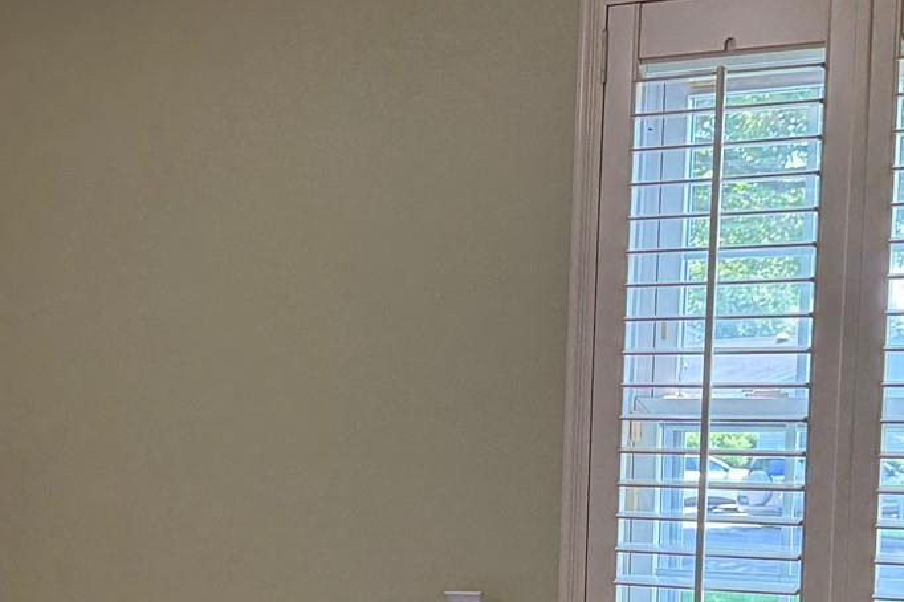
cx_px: 276
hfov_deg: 26.8
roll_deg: -0.7
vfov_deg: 17.8
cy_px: 570
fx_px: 1882
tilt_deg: -4.6
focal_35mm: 75
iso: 200
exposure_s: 1/120
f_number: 1.78
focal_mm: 6.76
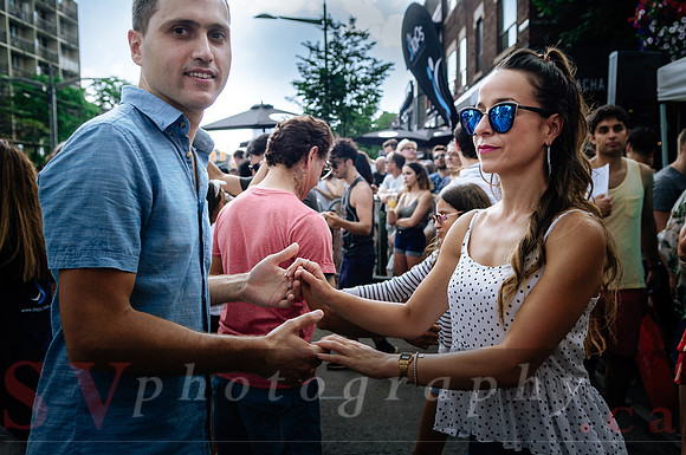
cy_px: 228
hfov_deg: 55.2
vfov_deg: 38.3
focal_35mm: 34
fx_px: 656
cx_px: 343
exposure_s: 1/800
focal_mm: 23
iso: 100
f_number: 4
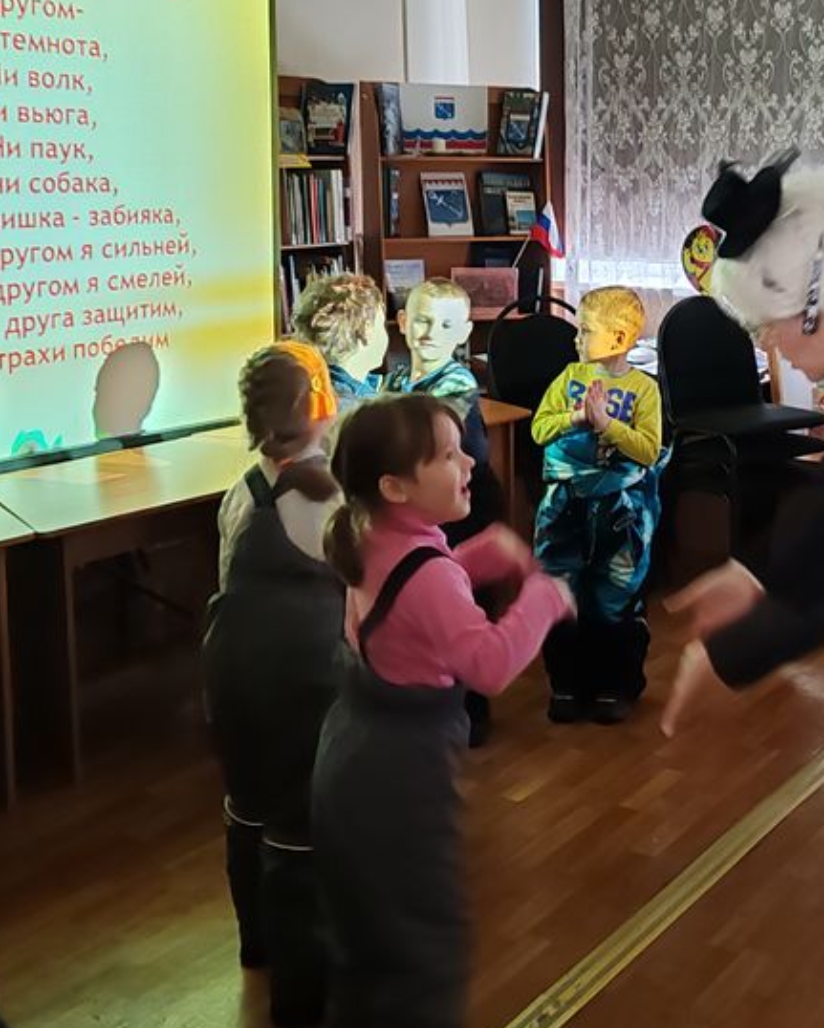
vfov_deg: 39.1
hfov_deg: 31.5
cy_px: 352
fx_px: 1432
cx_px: 619
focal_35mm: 47
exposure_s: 1/50
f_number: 1.9
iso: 2000
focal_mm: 6.12
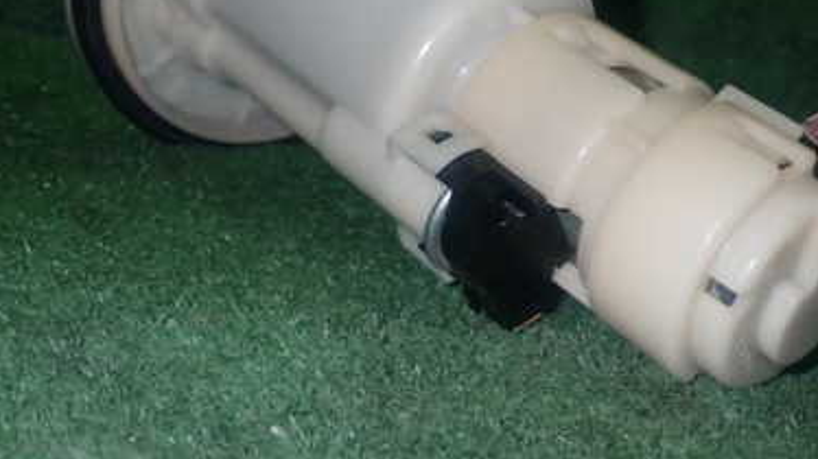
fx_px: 1214
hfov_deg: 36.5
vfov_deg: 21.3
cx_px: 601
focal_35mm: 56
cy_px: 131
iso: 200
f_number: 7.1
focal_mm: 5.79
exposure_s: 1/30
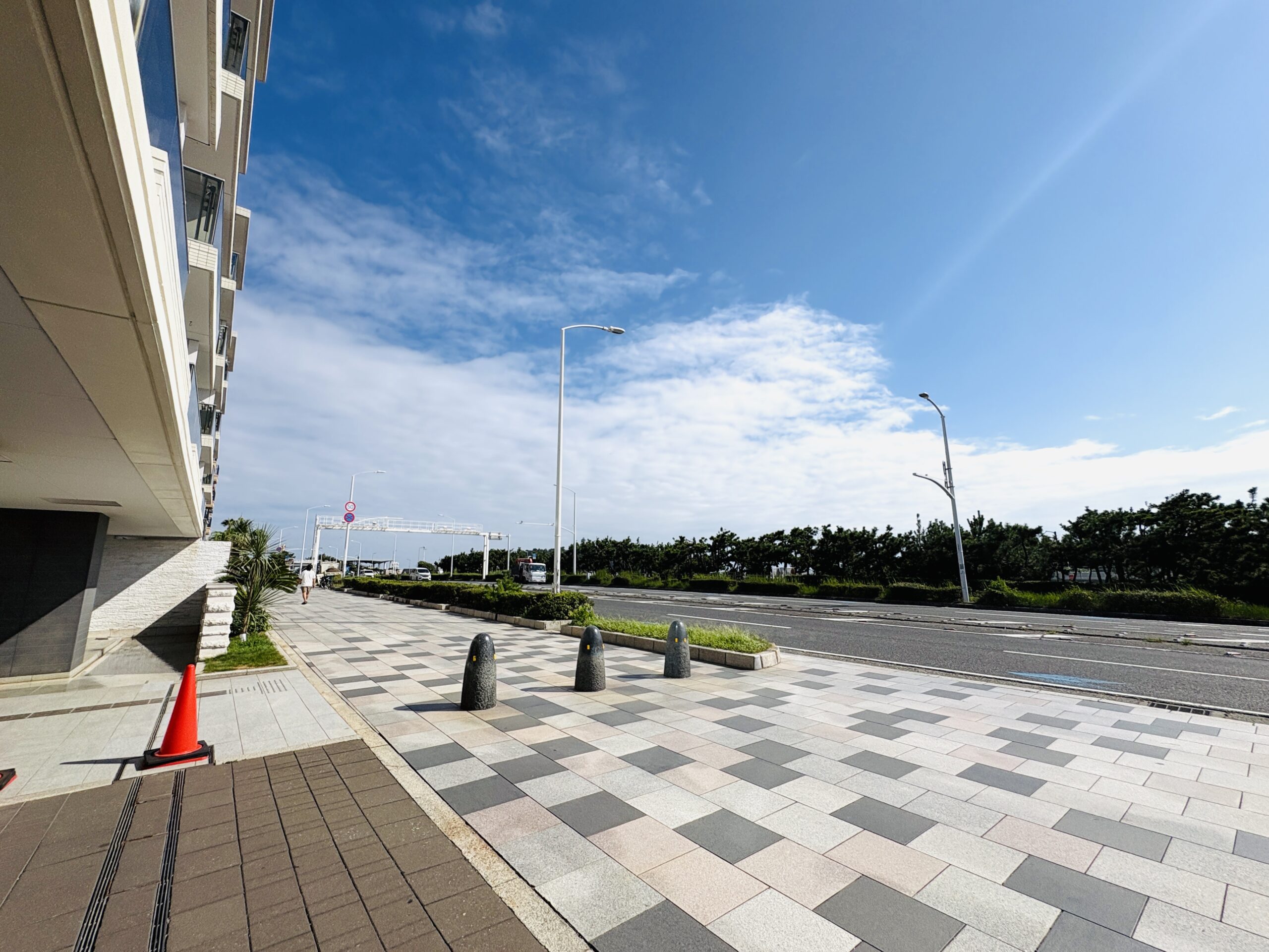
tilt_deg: +11.2
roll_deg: +1.7
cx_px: 634
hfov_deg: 102.1
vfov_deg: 85.7
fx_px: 513
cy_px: 476
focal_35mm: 14
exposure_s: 1/5263
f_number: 2.2
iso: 50
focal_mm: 2.22
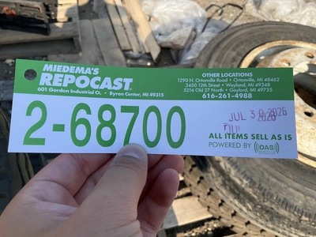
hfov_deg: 61.7
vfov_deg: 48.2
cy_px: 118
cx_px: 158
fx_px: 265
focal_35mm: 29
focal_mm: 3
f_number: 1.8
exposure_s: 1/944
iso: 25
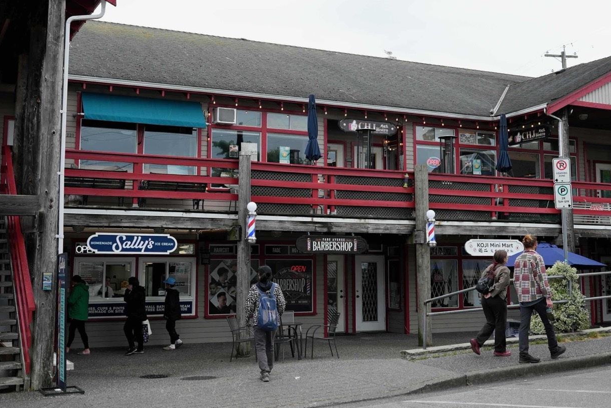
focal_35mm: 46
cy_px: 155
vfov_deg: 29.2
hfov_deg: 42.7
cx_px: 296
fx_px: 781
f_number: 6.3
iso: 200
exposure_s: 1/160
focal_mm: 35
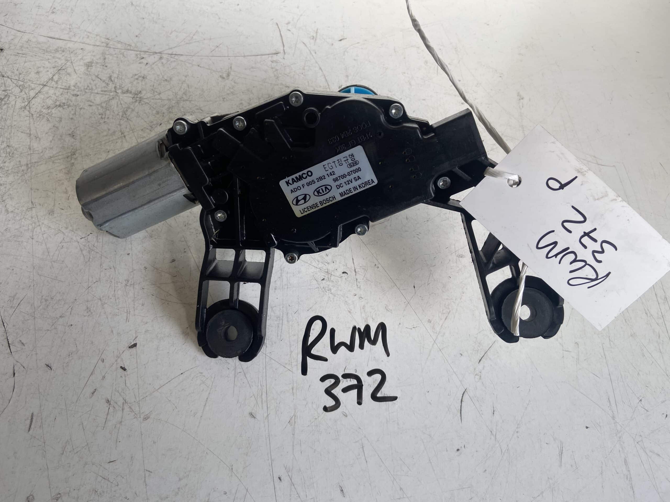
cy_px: 251
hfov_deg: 67.3
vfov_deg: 53.1
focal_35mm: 26
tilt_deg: -63.3
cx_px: 335
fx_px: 503
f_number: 1.8
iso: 32
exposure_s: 1/343
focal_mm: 4.25
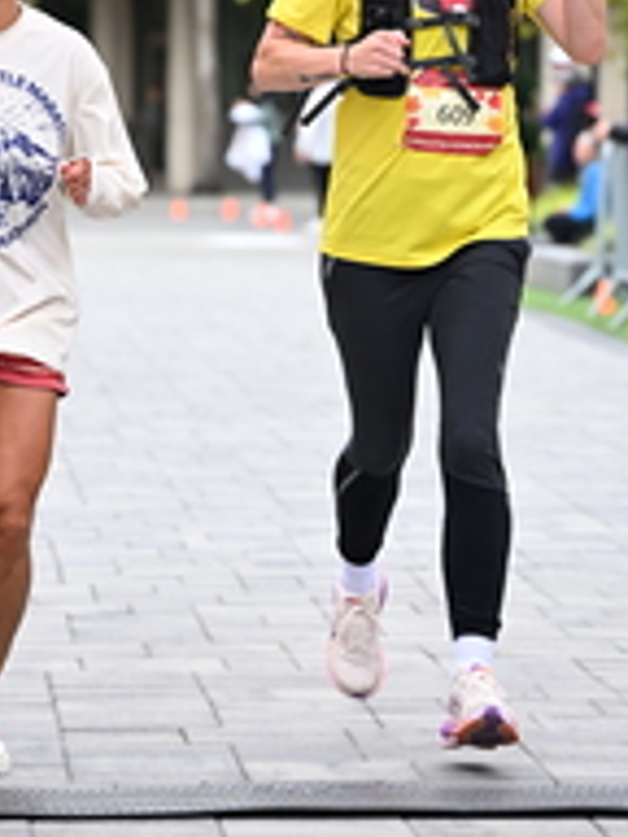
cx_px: 299
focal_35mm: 243
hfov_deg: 6.1
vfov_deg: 8.1
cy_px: 26
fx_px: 5878
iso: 640
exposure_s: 1/2000
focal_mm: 88
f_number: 2.8
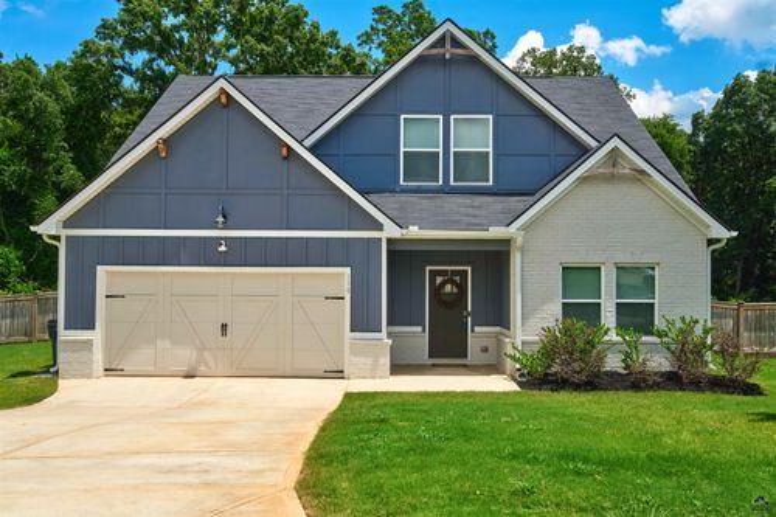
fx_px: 754
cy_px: 258
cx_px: 388
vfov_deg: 37.8
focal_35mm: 35
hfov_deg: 54.5
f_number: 10
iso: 250
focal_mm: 35
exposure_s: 1/640
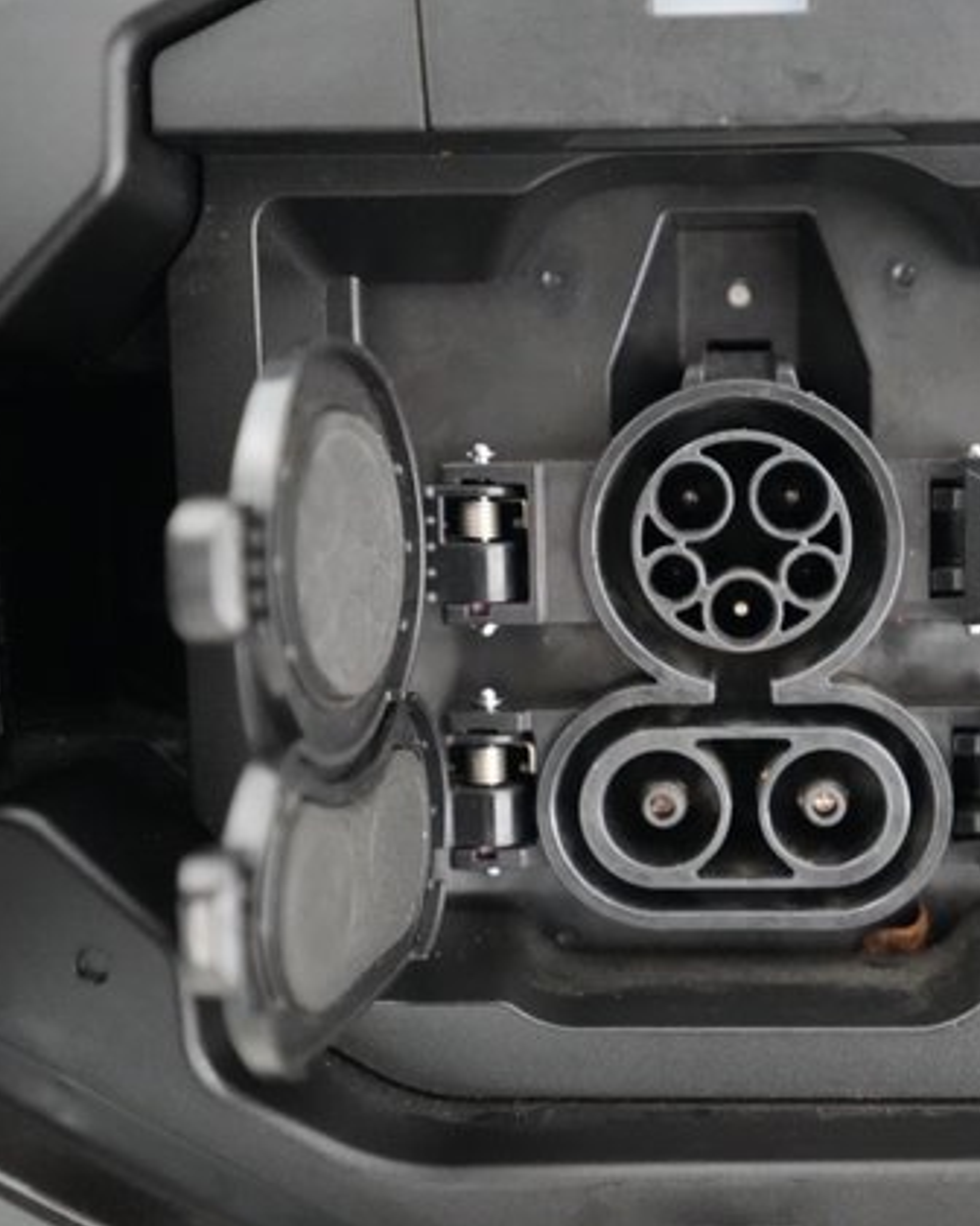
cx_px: 723
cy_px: 613
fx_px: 1450
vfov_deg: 45.8
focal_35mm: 40
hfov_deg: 36.5
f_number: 2.8
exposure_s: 1/60
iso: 12800
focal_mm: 28
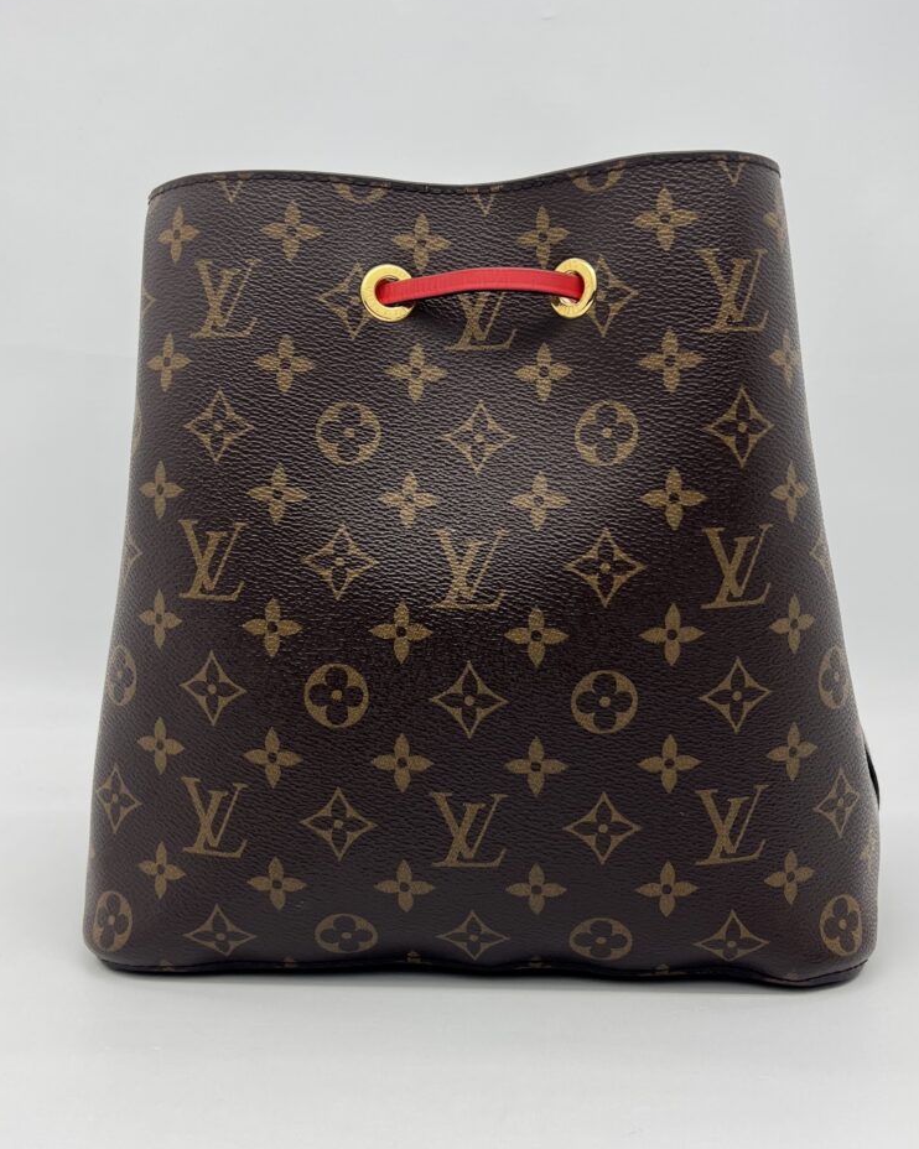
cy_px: 536
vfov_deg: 62.2
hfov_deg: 51.5
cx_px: 472
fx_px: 952
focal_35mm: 28
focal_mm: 5.7
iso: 40
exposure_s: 1/177
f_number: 1.5
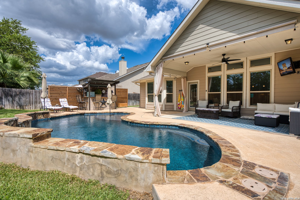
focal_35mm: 16
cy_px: 100
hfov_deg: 96.7
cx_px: 150
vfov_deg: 73.7
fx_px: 133
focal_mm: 16
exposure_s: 1/250
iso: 100
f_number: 8
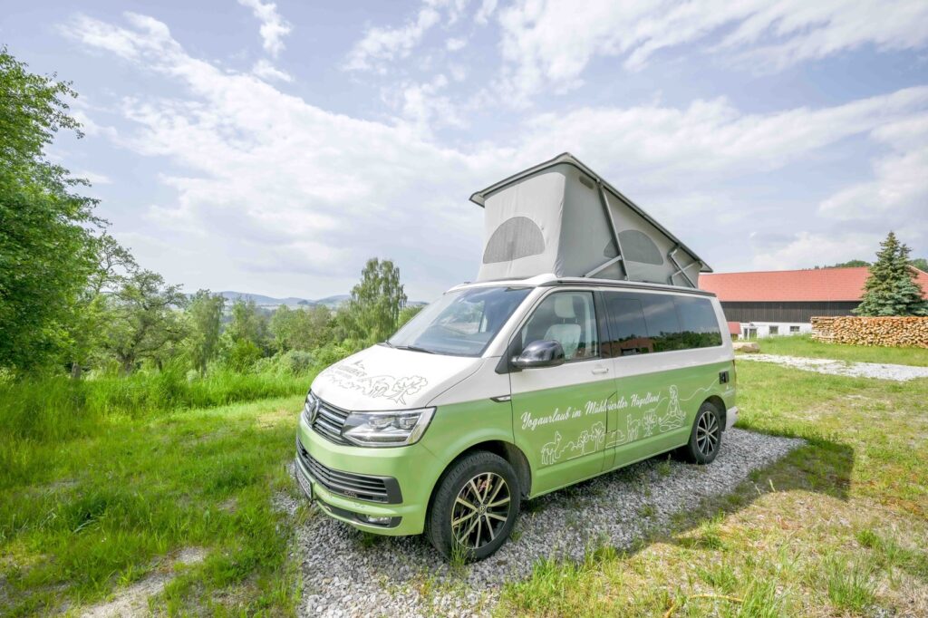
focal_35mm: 16
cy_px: 309
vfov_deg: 75.5
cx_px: 464
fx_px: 399
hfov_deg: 98.6
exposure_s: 1/640
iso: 160
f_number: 10
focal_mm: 15.5
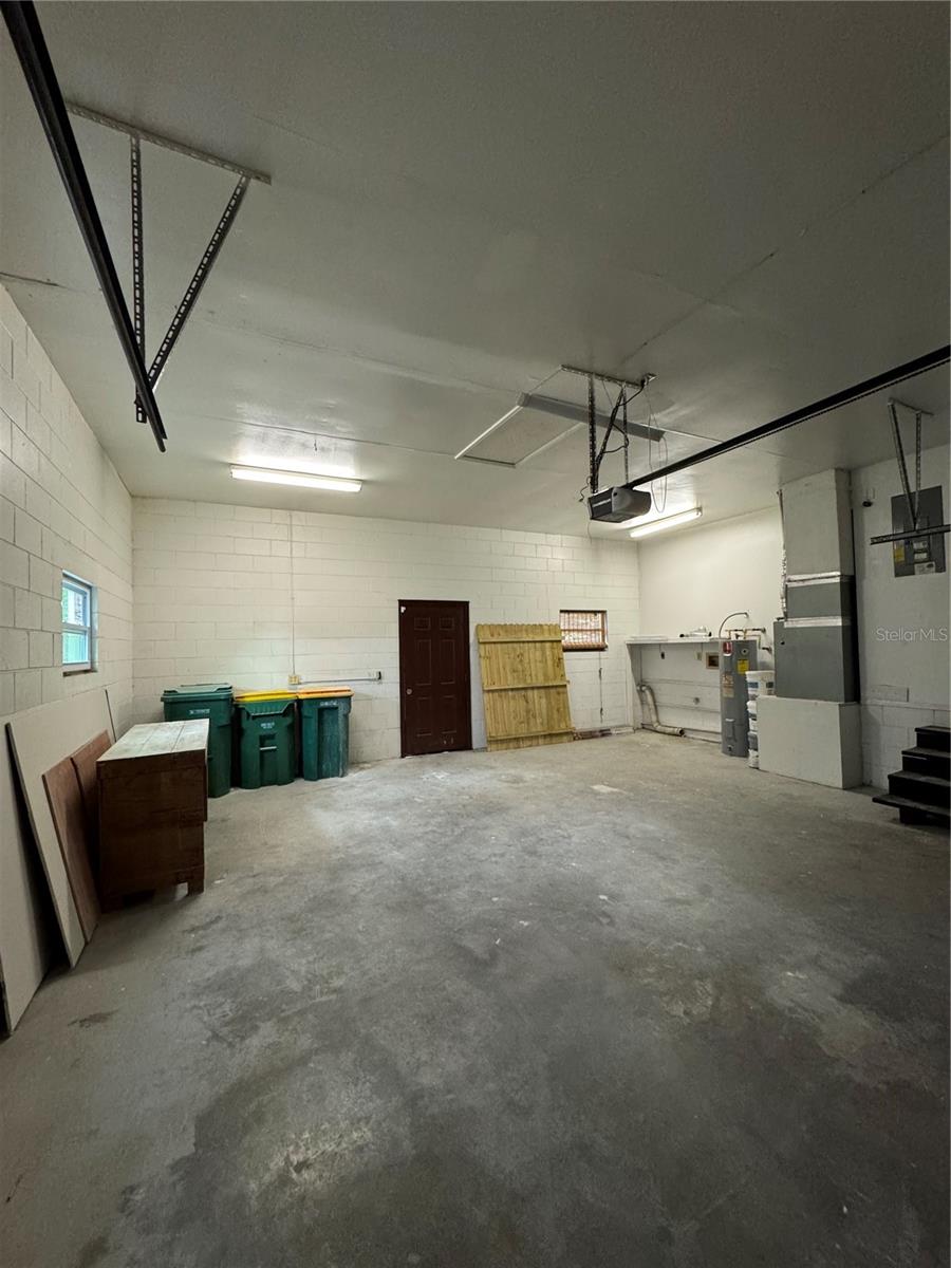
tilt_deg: +1.5
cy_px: 634
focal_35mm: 14
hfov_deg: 85.7
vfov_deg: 102.1
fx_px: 513
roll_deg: +0.8
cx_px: 476
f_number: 2.2
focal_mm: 2.22
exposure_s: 1/60
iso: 640
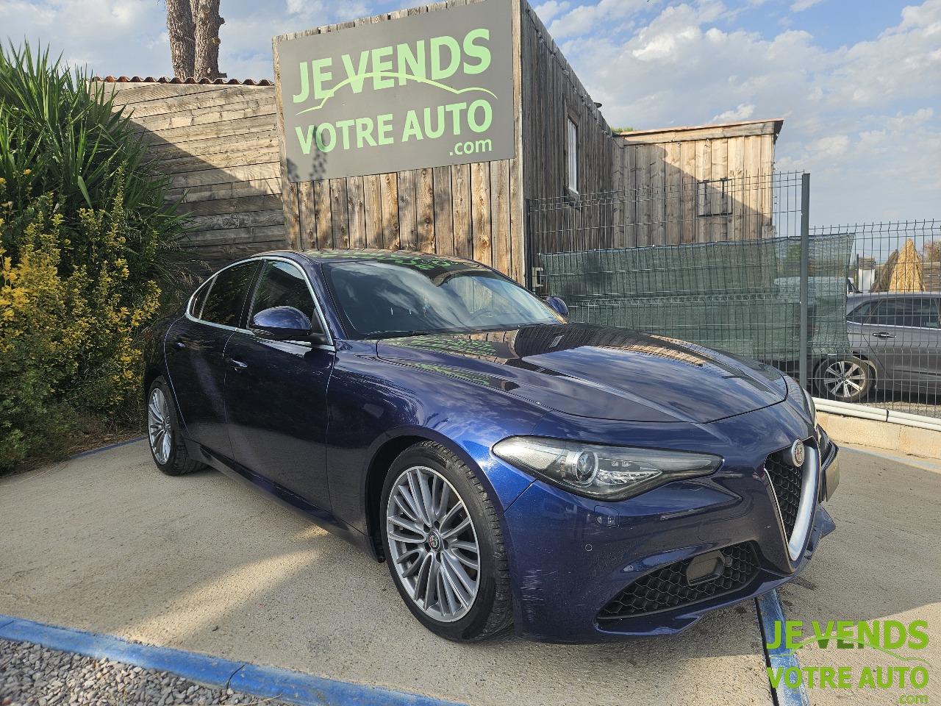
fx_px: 625
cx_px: 470
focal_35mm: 23
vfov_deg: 58.9
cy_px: 353
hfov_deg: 73.9
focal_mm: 5.4
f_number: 1.8
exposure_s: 1/1445
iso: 32
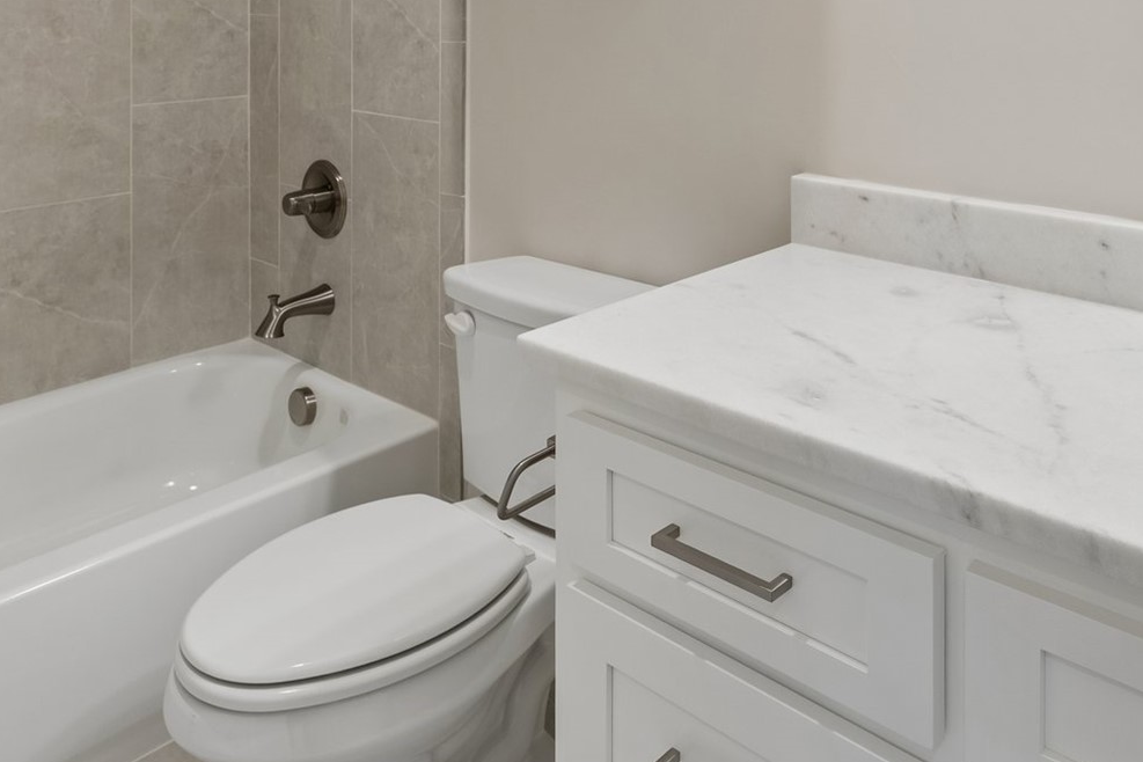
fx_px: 1048
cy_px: 18
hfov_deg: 57.2
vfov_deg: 36.4
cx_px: 611
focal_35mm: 33
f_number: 9
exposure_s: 1/25
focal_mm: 16
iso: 250
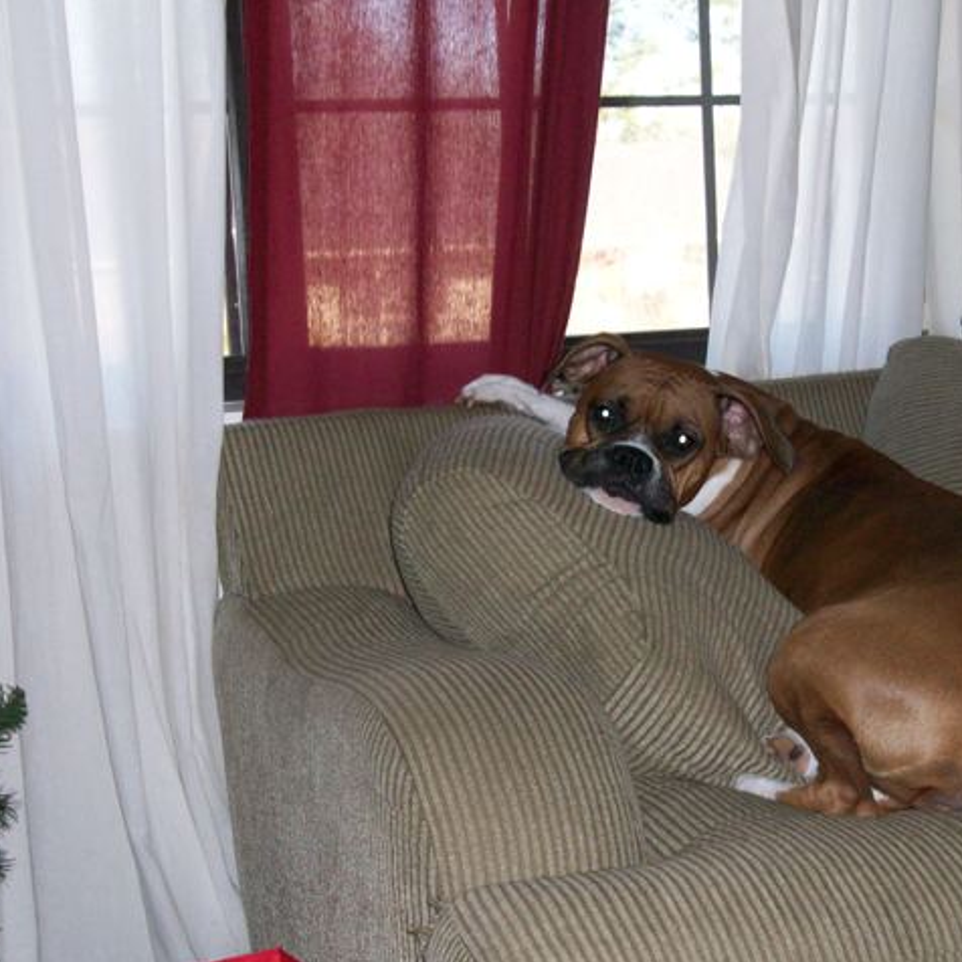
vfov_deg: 27.3
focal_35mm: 63
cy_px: 481
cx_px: 631
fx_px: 1981
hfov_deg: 27.2
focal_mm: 8.8
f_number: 3.6
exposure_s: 1/70.6
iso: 160
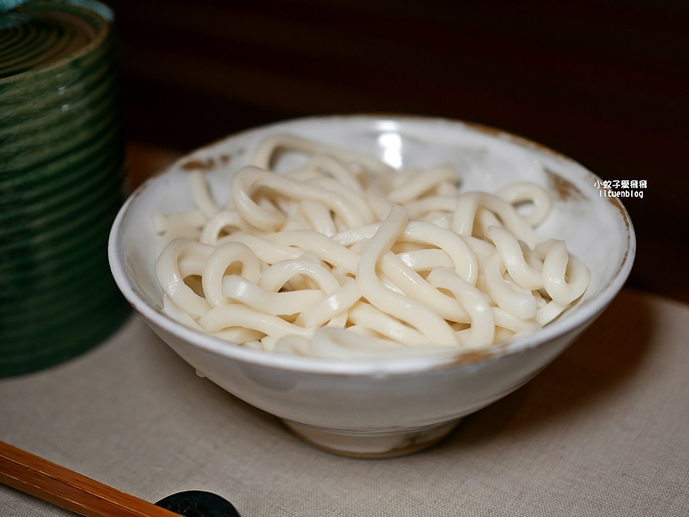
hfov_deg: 38.2
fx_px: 996
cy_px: 258
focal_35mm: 50
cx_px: 344
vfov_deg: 29.1
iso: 200
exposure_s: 1/160
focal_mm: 25
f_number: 1.8
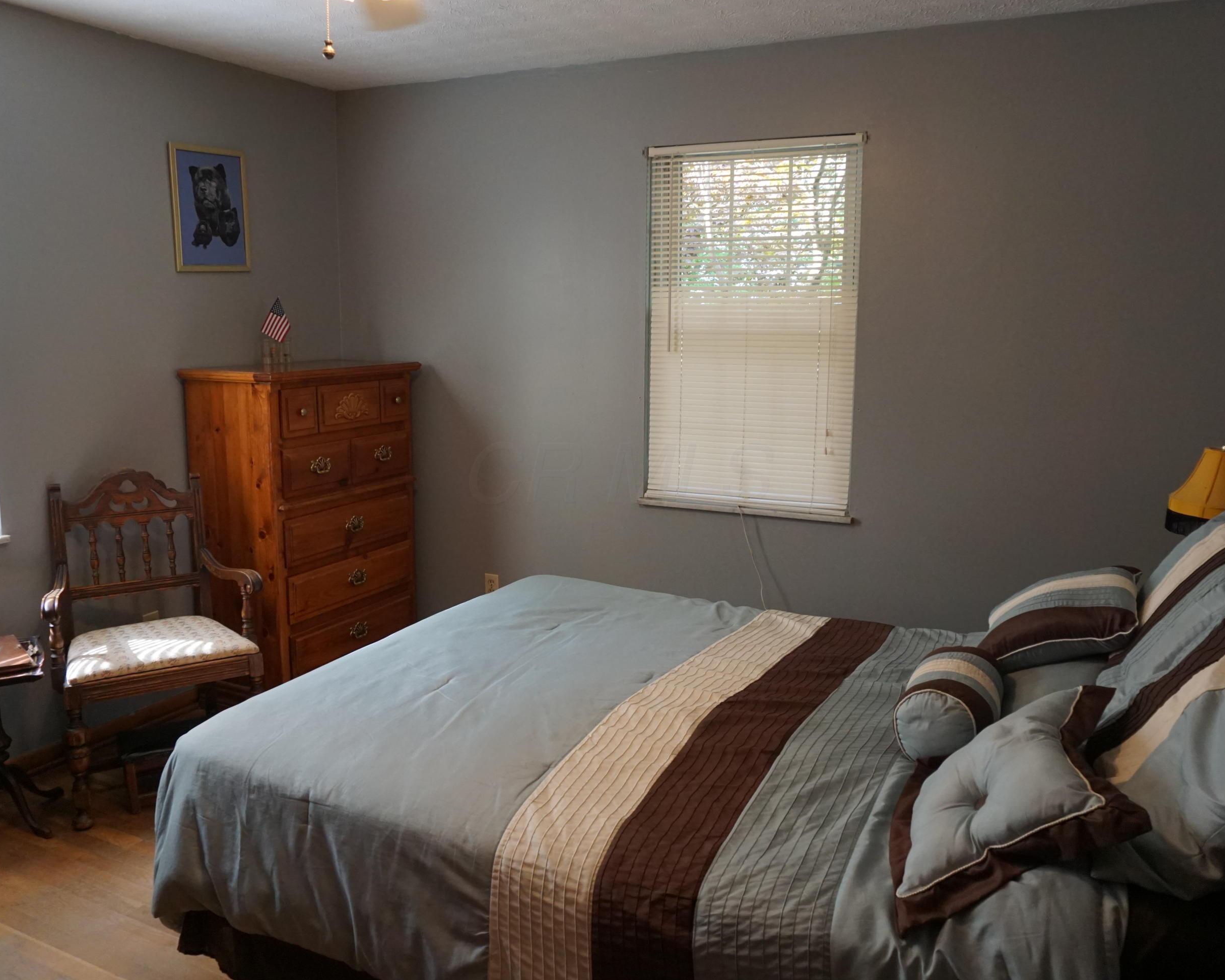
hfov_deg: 62.2
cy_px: 473
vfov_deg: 51.5
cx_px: 621
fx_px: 1015
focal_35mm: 28
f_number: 4
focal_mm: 16
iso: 1000
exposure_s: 1/160
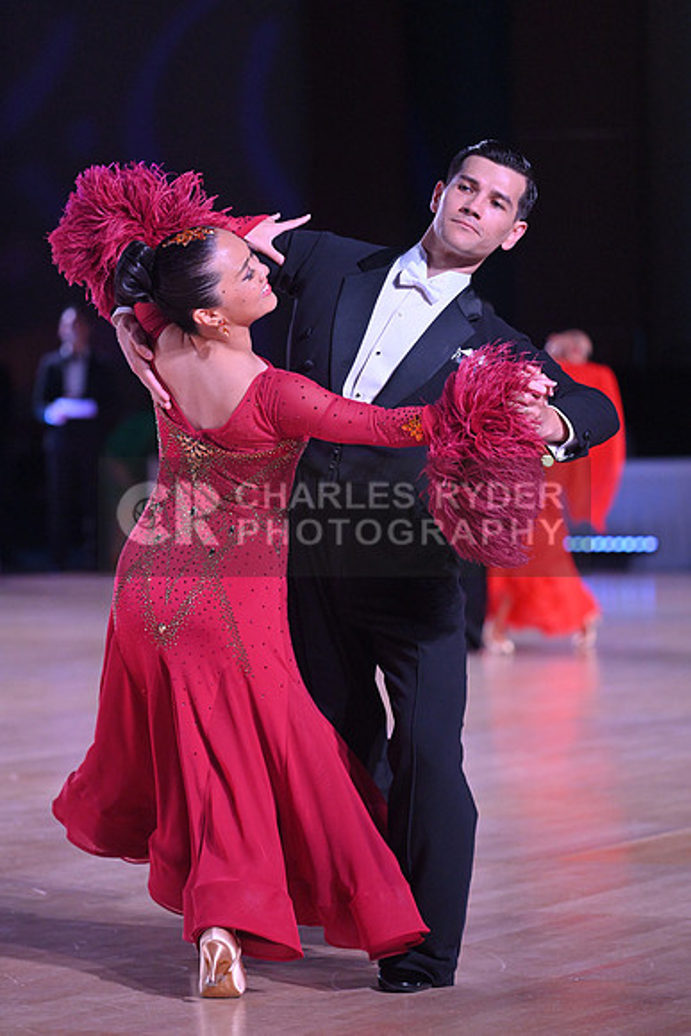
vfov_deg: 14.2
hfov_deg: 9.5
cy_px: 518
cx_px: 346
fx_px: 4172
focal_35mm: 145
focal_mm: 145
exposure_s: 1/400
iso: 3200
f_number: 4
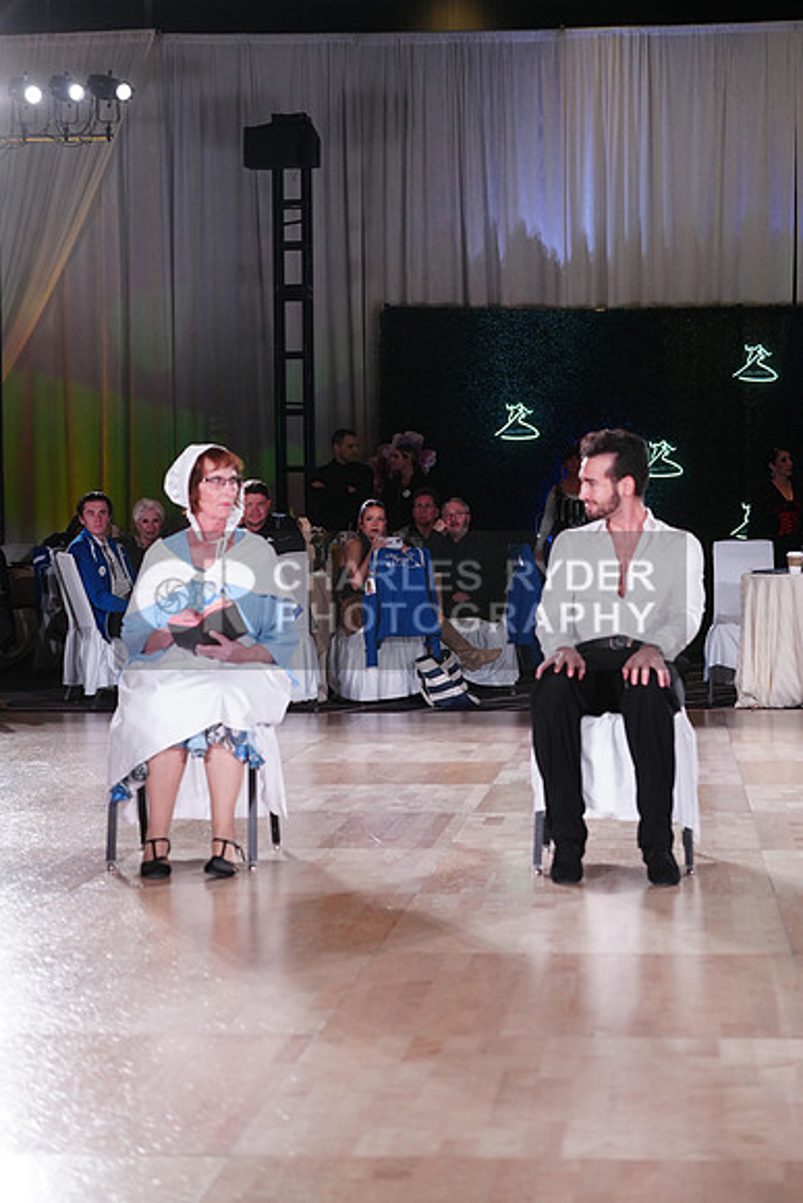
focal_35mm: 70
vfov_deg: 28.8
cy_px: 602
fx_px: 2341
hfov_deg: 19.5
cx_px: 402
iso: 2000
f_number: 4
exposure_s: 1/400
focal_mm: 70
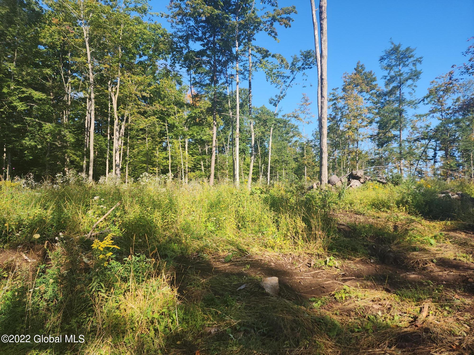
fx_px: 315
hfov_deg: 73.9
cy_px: 178
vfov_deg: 58.9
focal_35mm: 23
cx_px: 237
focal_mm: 6.4
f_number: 1.8
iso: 12
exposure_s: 1/522
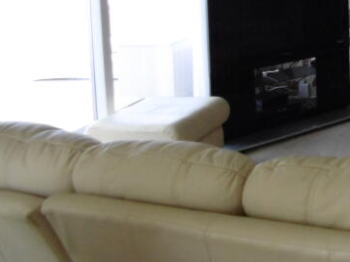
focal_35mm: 63
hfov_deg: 26.1
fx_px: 637
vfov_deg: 22.1
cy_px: -22
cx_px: 459
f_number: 3
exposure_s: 1/60
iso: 320
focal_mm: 4
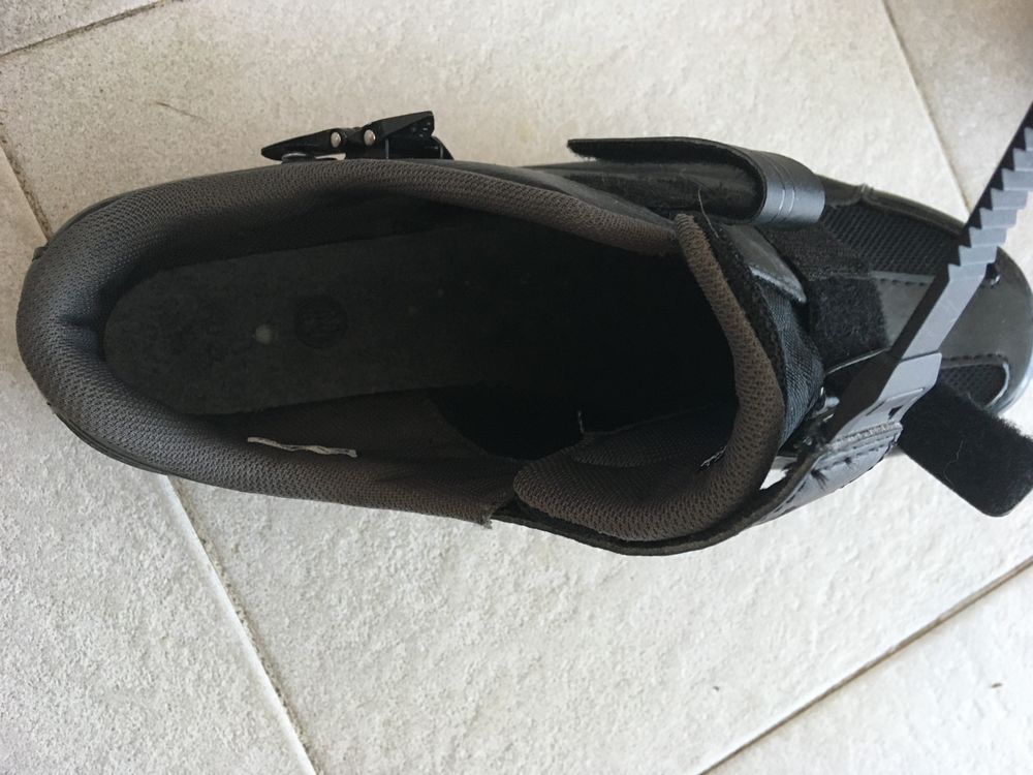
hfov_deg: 61.7
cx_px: 516
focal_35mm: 29
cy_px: 388
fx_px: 865
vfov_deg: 48.2
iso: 160
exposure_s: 1/33
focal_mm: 4.15
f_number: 2.2
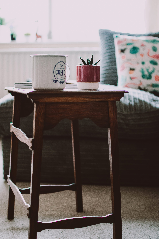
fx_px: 348
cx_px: 80
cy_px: 120
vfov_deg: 37.9
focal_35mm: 52
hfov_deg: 25.8
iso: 200
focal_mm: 35
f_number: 1.8
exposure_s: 1/200
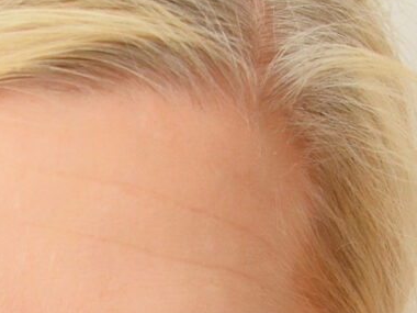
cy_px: 709
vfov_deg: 4.3
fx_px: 4087
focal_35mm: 339
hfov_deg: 5.8
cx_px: -127
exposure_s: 1/250
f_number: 4.5
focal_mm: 35
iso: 500
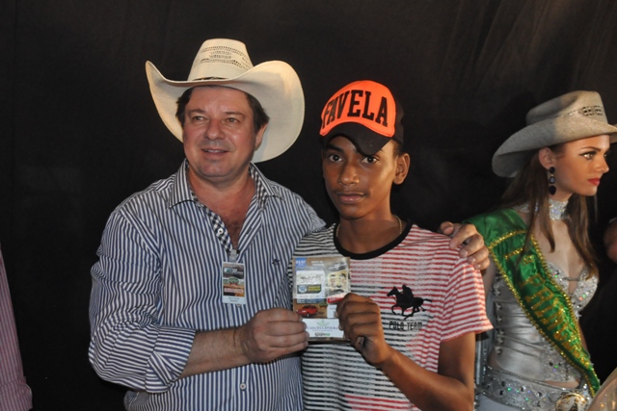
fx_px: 566
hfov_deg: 57.2
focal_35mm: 33
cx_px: 308
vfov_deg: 40.0
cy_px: 206
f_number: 3.8
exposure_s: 1/60
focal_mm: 22
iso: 1600
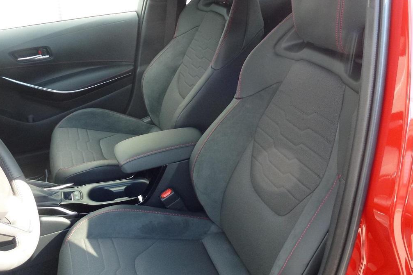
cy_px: 125
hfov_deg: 60.3
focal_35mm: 31
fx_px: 356
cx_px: 210
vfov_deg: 42.3
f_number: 3.3
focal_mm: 4.3
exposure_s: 1/60
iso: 200
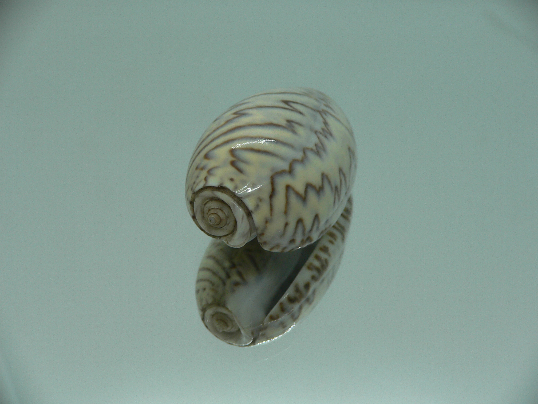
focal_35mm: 35
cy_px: 202
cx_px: 269
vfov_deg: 40.7
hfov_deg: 52.6
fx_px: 544
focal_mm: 4.6
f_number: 2.8
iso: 80
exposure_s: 1/60
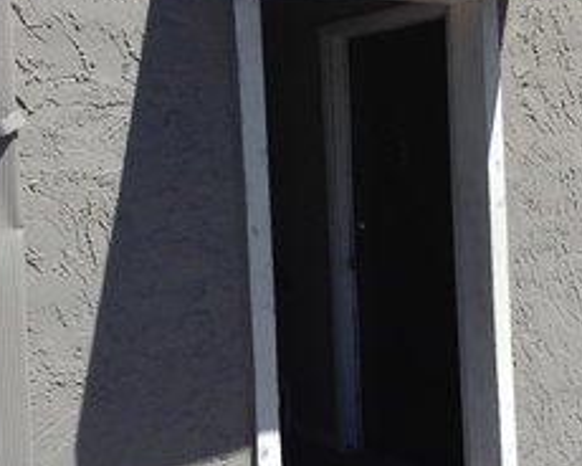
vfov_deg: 25.3
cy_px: 165
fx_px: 1033
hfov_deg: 30.7
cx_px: 462
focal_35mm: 60
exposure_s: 1/1812
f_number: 2.4
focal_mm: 3.3
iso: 25
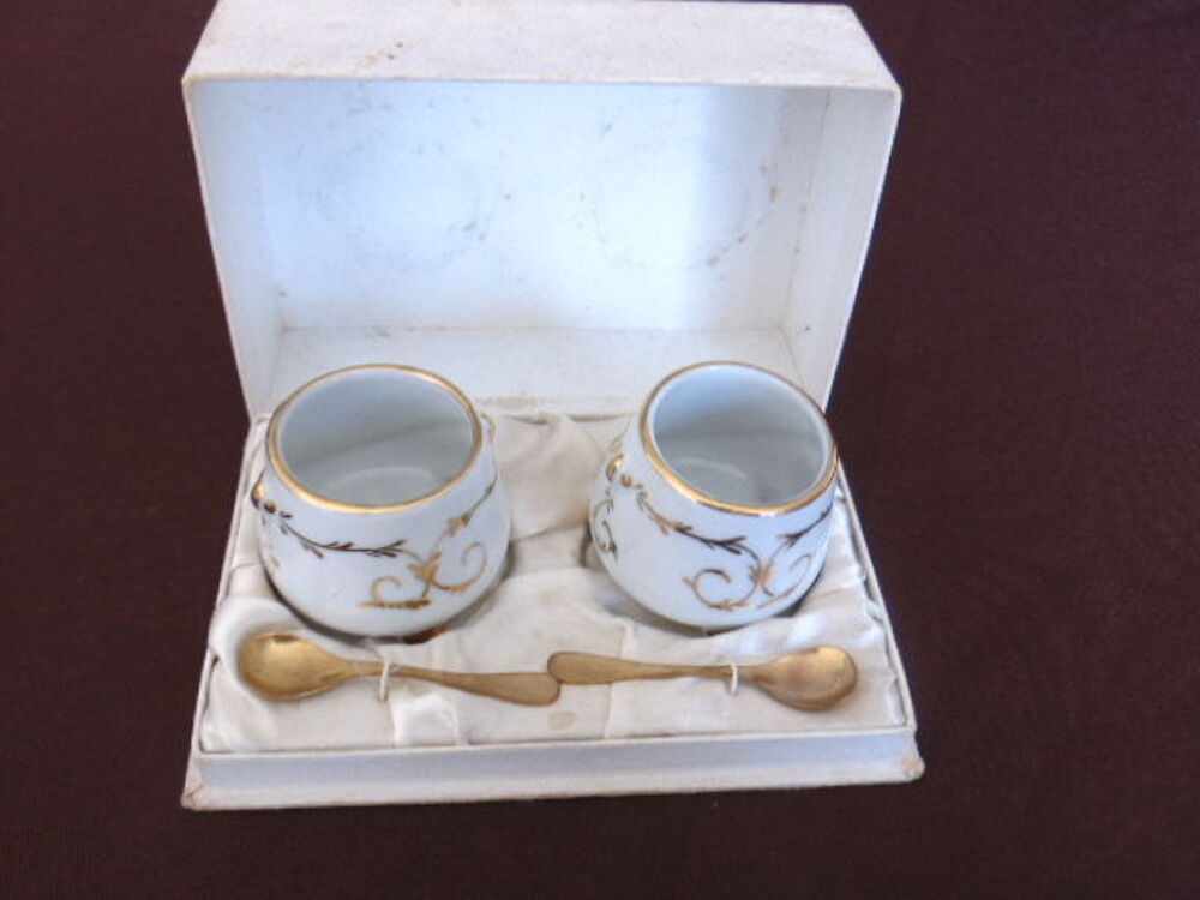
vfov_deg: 42.9
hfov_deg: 55.4
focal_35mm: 33
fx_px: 1144
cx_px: 600
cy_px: 450
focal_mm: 5.8
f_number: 3.2
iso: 100
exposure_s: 1/30
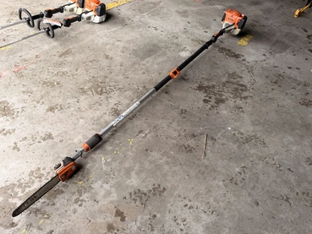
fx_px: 234
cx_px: 151
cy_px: 125
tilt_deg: -48.1
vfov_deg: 53.0
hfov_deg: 67.3
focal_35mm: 26
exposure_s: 1/121
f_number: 1.78
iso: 80
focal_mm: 6.76
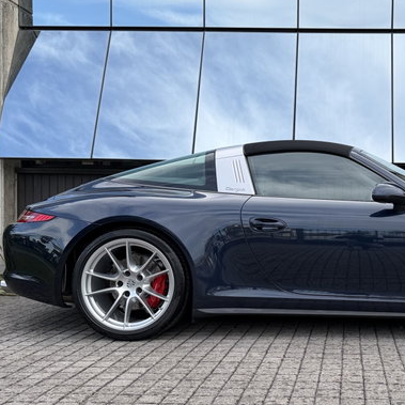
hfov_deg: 37.5
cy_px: 228
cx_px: 333
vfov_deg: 39.1
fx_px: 569
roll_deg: -1.0
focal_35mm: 43
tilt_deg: -2.7
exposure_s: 1/1314
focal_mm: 6.76
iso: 80
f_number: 1.78
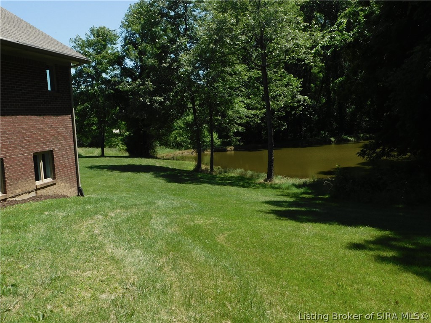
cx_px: 216
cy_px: 162
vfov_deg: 39.7
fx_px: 448
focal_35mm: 36
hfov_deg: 51.4
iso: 125
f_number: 3.5
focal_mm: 6.3
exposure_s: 1/800
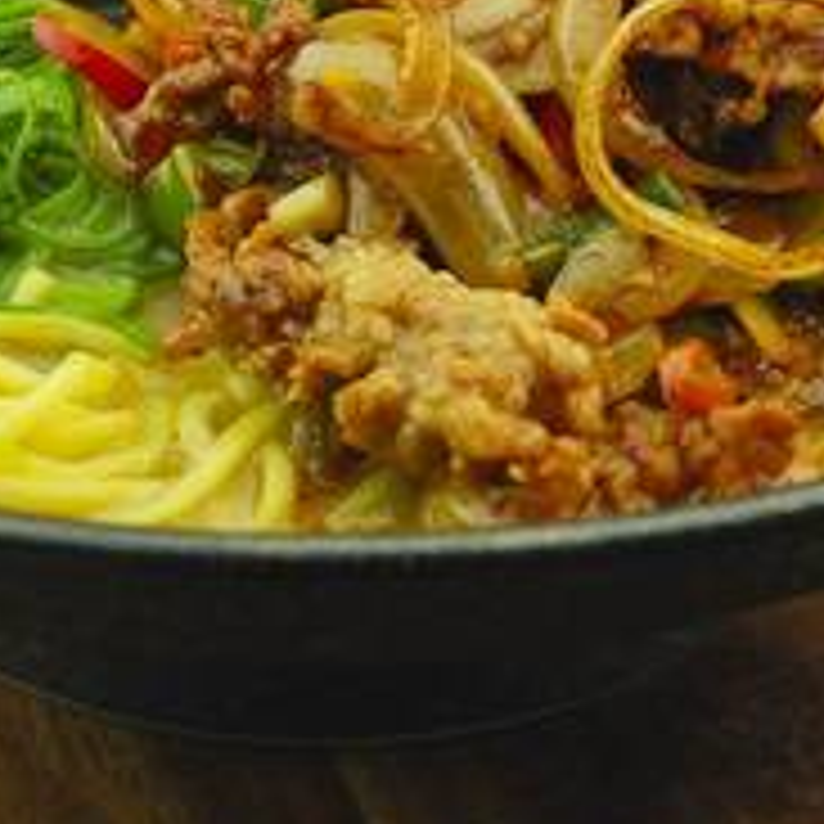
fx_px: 10490
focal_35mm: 390
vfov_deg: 4.5
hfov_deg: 4.5
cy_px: -77
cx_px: 290
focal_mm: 85
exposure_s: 1/250
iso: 400
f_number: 5.6
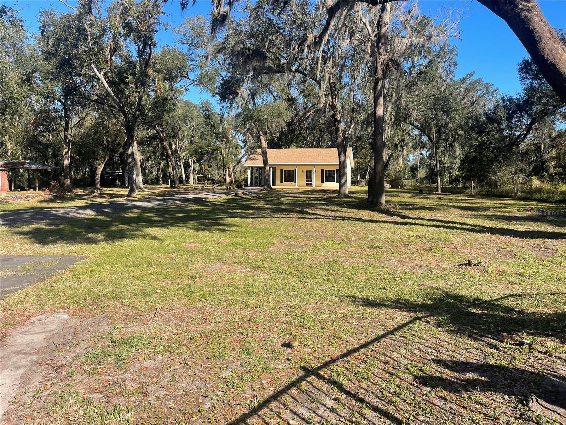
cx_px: 283
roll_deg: -0.1
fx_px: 409
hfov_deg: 69.4
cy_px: 212
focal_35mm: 25
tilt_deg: -4.8
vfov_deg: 54.9
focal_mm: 5.1
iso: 32
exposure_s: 1/1821
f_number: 1.6
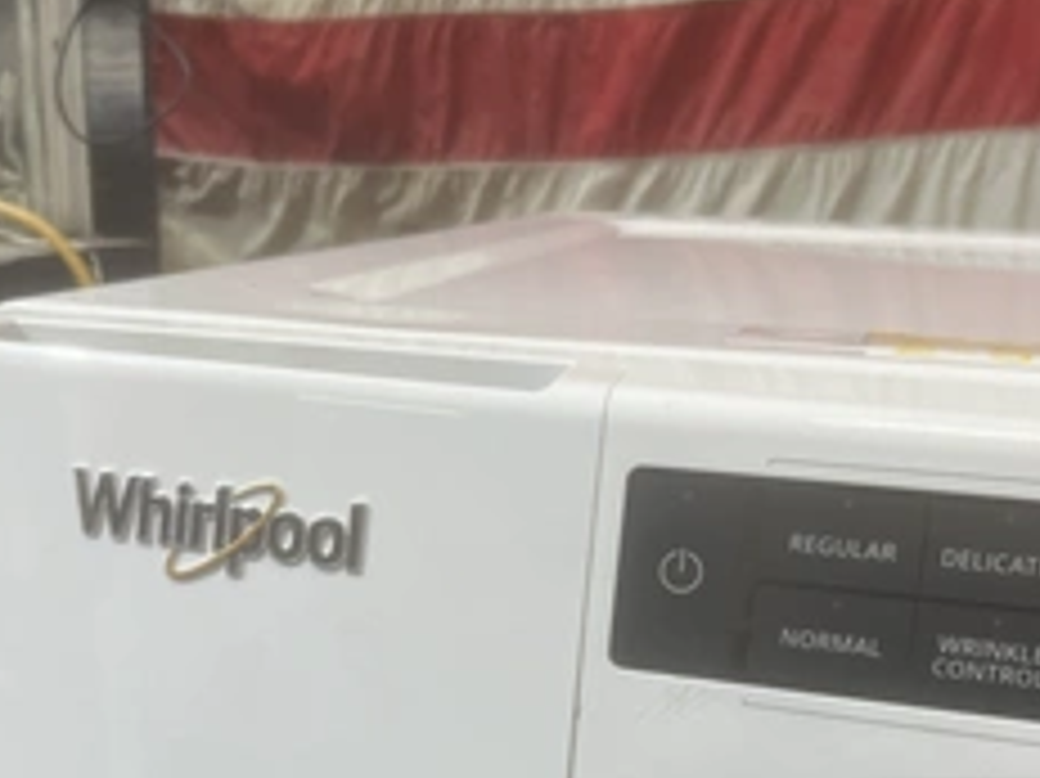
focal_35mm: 45
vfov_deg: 31.3
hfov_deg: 42.1
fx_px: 1351
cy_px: 625
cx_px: 509
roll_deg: -1.9
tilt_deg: -19.8
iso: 125
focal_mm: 5.1
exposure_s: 1/120
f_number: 1.6
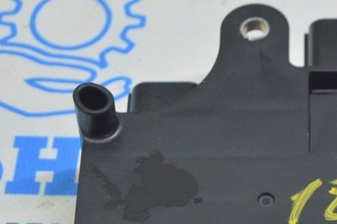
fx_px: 1702
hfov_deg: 11.3
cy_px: 209
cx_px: 275
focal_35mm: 182
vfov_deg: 7.5
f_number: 5.6
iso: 400
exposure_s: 1/25
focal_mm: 48
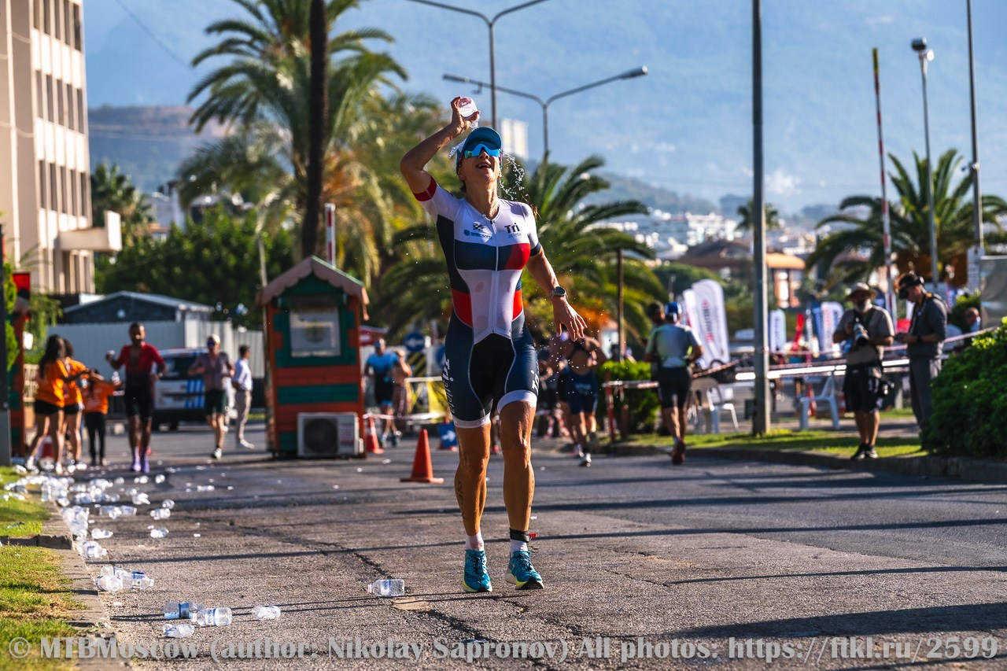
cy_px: 336
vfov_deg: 7.8
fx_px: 4894
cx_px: 504
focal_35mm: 175
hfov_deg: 11.7
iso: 320
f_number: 8
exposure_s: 1/1250
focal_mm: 175
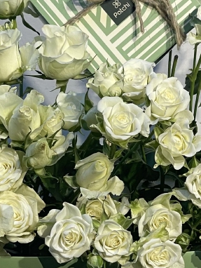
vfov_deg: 9.8
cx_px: 83
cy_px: 253
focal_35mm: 201
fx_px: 1554
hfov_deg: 7.4
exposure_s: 1/100
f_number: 2.2
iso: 32
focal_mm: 7.5
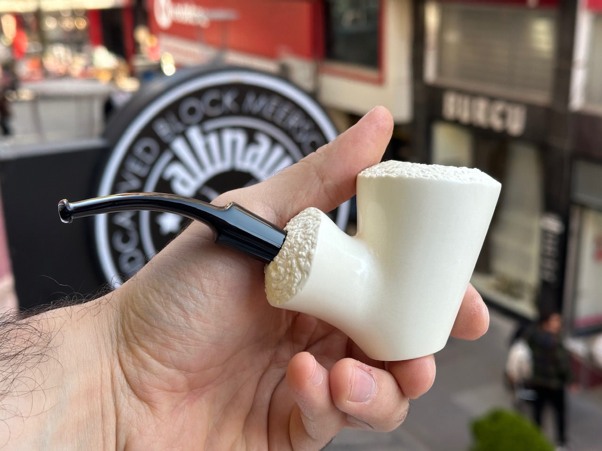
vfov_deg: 30.3
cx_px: 301
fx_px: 835
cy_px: 226
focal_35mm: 48
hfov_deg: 39.7
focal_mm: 6.86
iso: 64
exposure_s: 1/324
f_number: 1.78
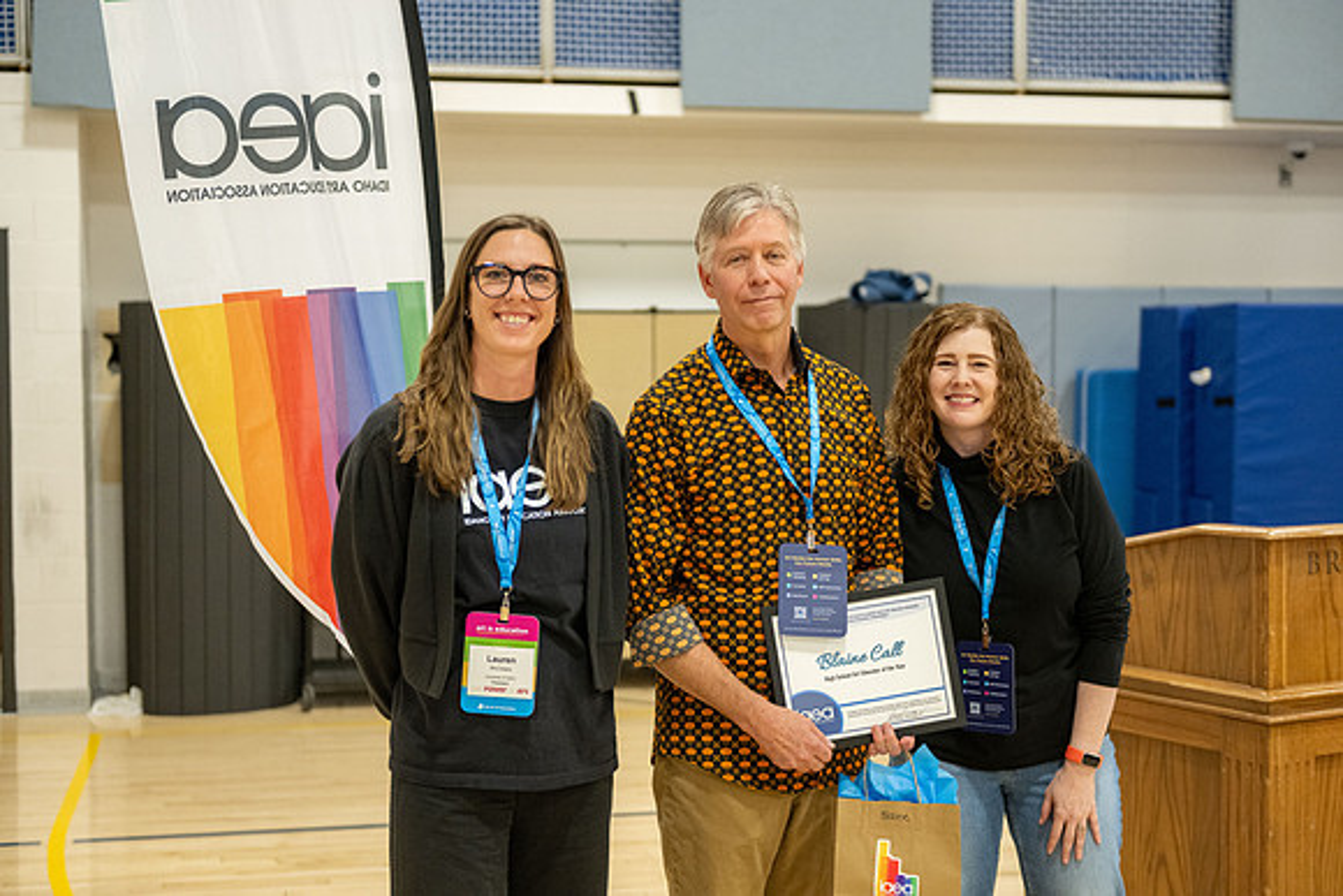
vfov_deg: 24.6
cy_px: 448
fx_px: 2052
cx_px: 672
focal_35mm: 55
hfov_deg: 36.2
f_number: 2.8
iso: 3200
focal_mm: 55
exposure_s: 1/250
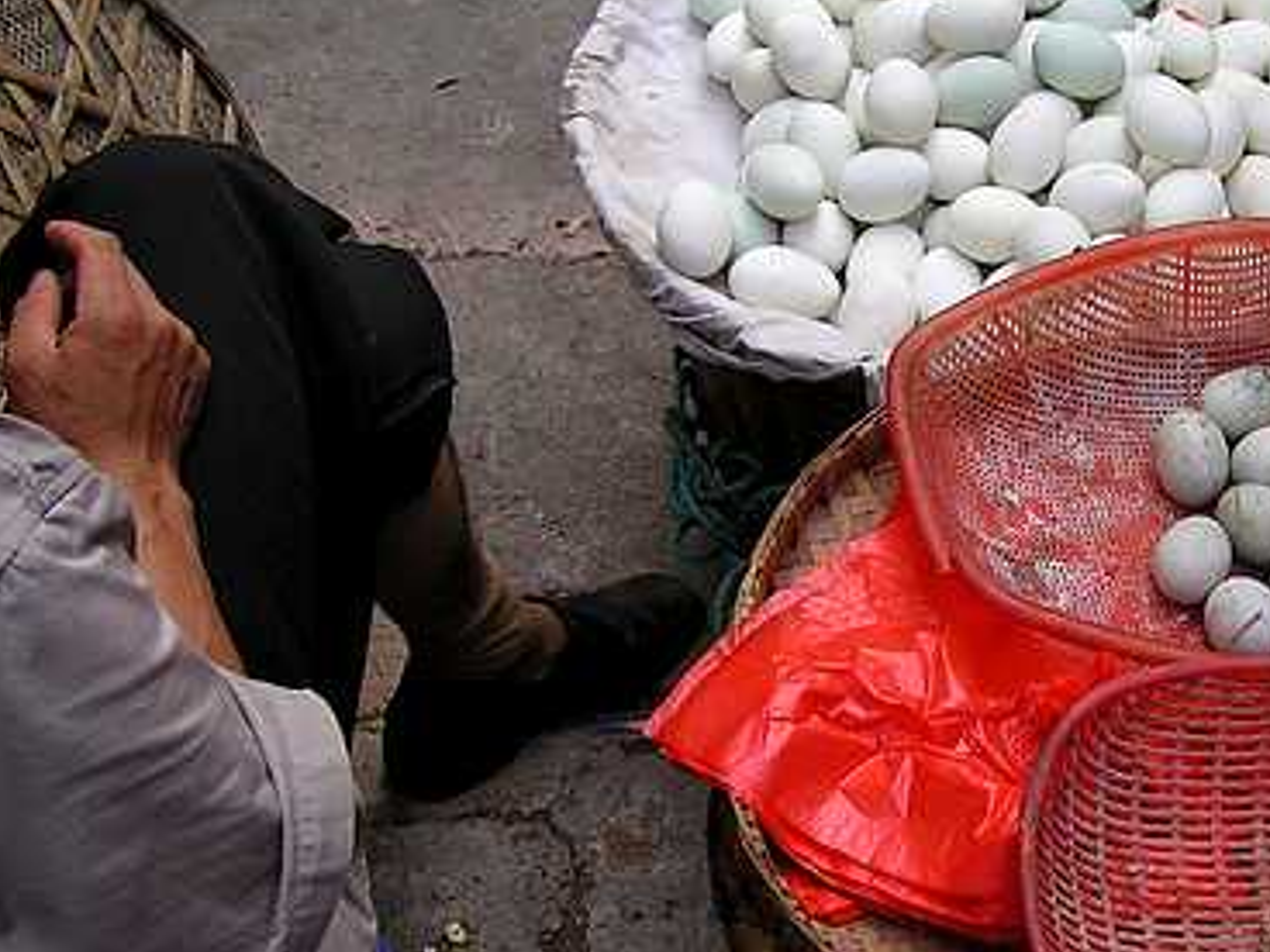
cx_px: 1039
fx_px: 2421
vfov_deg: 22.3
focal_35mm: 66
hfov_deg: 28.7
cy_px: 459
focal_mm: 5.8
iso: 50
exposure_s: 1/100
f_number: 4.5
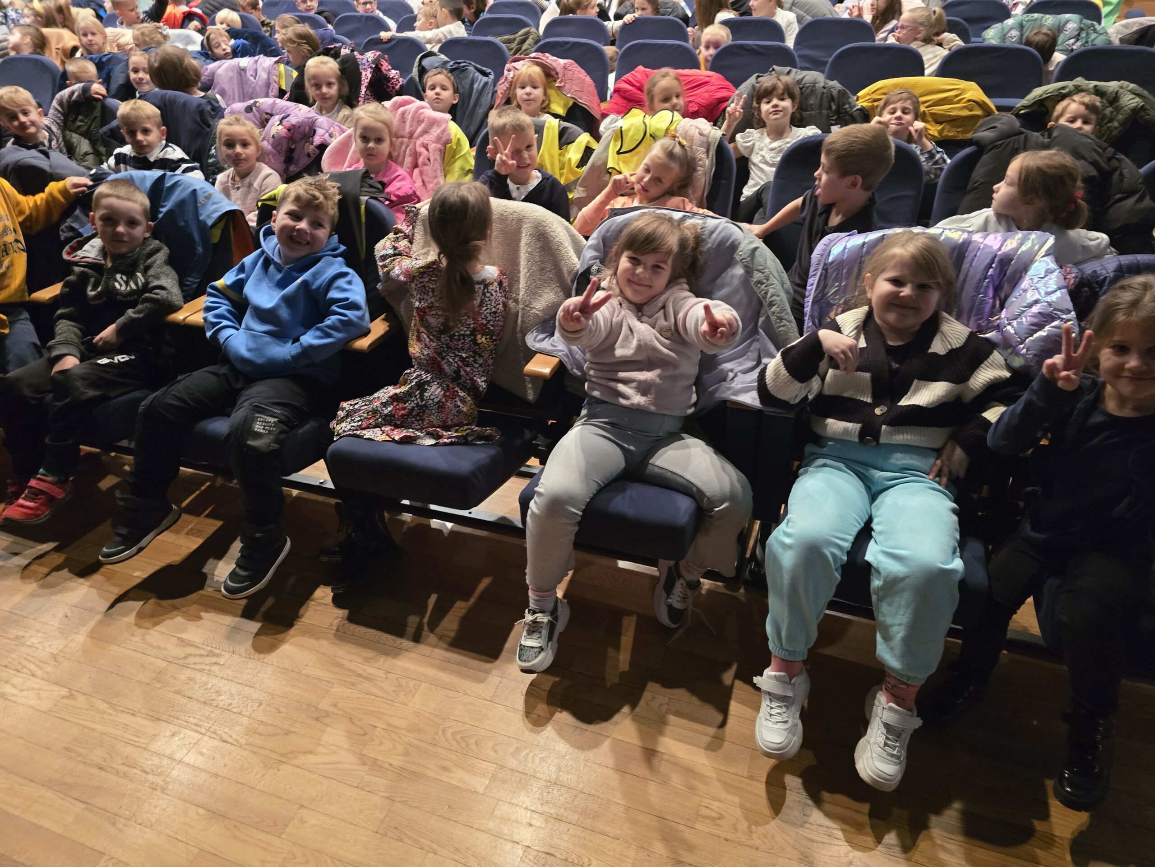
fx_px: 767
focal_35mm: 23
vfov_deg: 58.9
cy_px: 434
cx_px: 578
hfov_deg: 73.9
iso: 1600
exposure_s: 1/50
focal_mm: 6.3
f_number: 1.7
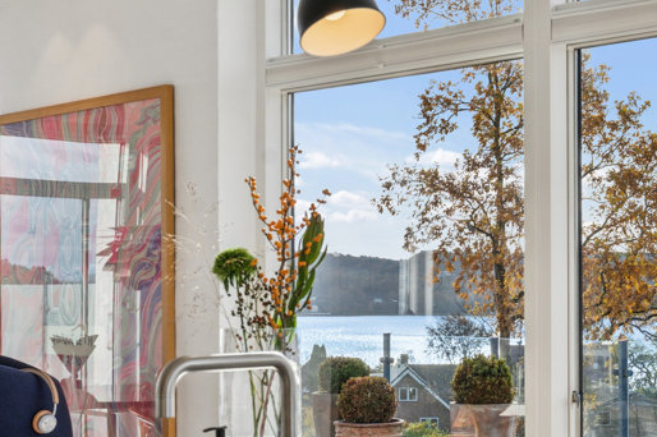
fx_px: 1477
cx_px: 501
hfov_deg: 24.8
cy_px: 318
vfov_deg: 16.8
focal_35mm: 81
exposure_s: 1/1000
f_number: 8
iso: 200
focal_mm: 35
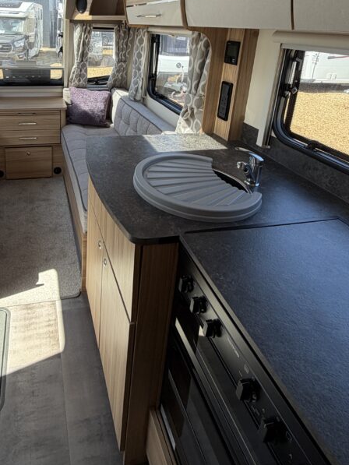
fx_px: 323
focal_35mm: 24
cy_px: 125
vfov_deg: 67.7
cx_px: 100
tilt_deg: -17.6
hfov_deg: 54.9
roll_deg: -2.3
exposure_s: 1/191
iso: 40
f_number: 2.2
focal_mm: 2.22
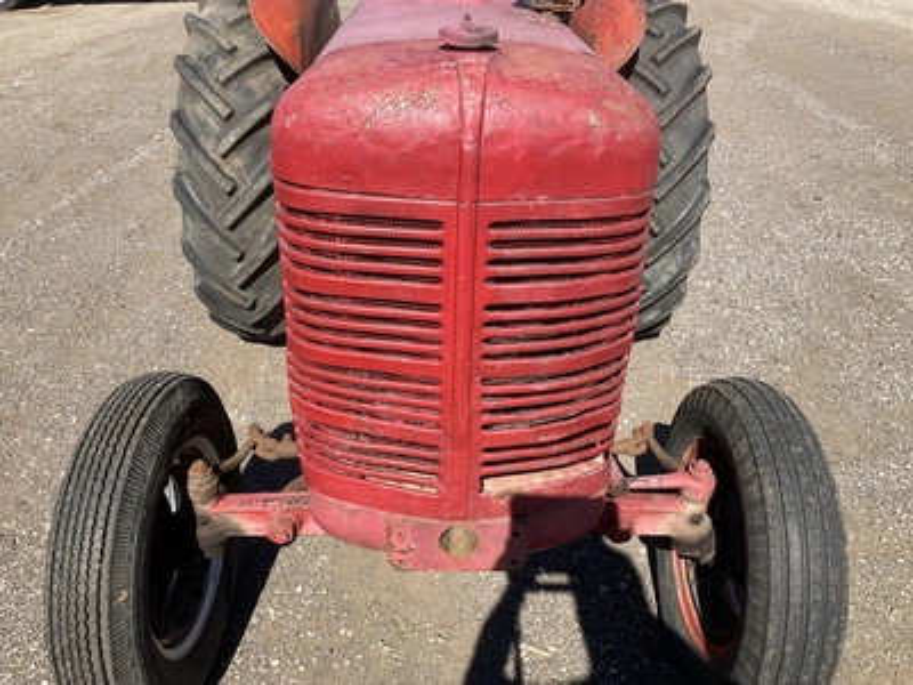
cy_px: 342
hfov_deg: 61.7
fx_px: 765
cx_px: 456
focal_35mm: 29
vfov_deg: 48.2
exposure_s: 1/1144
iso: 25
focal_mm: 3
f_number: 1.8
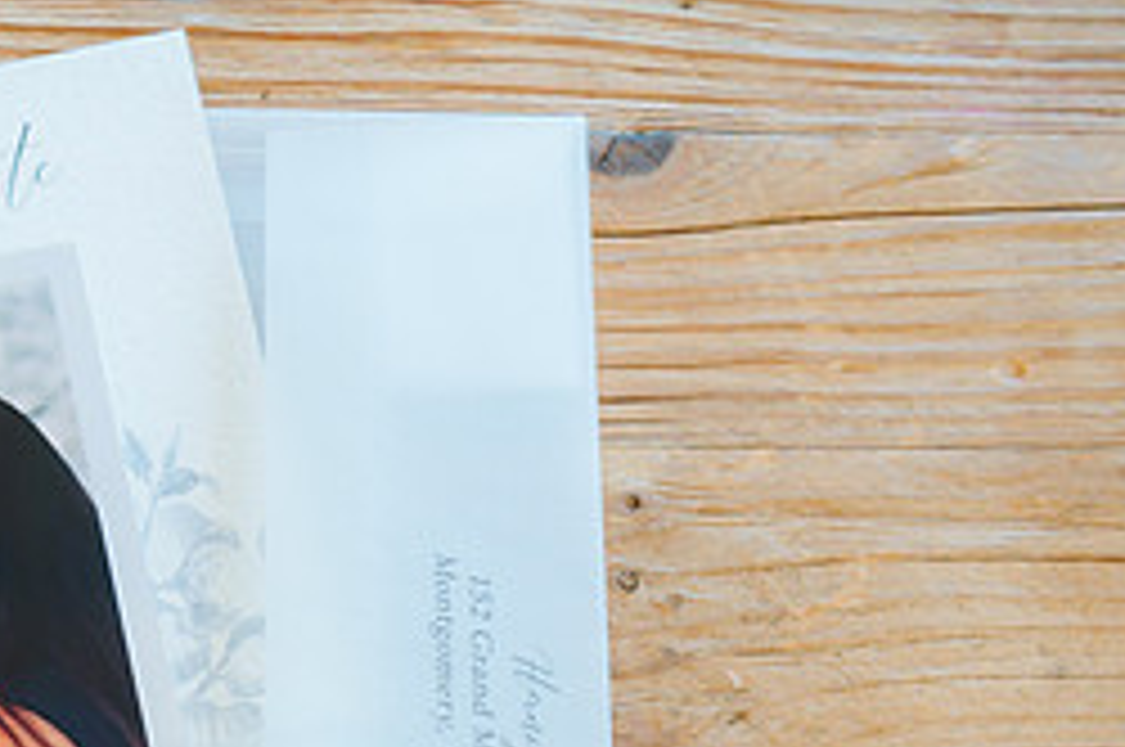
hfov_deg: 24.9
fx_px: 2466
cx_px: 107
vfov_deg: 16.8
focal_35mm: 79
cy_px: 752
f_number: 3.2
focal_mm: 32
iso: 2000
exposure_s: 1/320
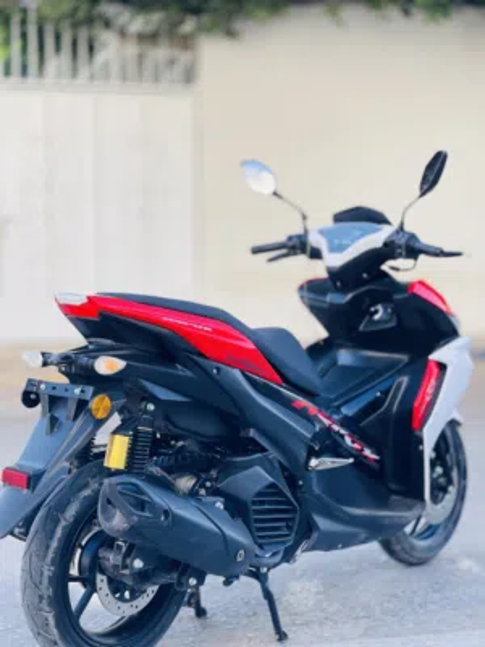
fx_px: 1196
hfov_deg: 22.9
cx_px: 242
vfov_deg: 30.3
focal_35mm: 64
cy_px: 324
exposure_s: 1/180
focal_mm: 7.5
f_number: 2.2
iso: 25
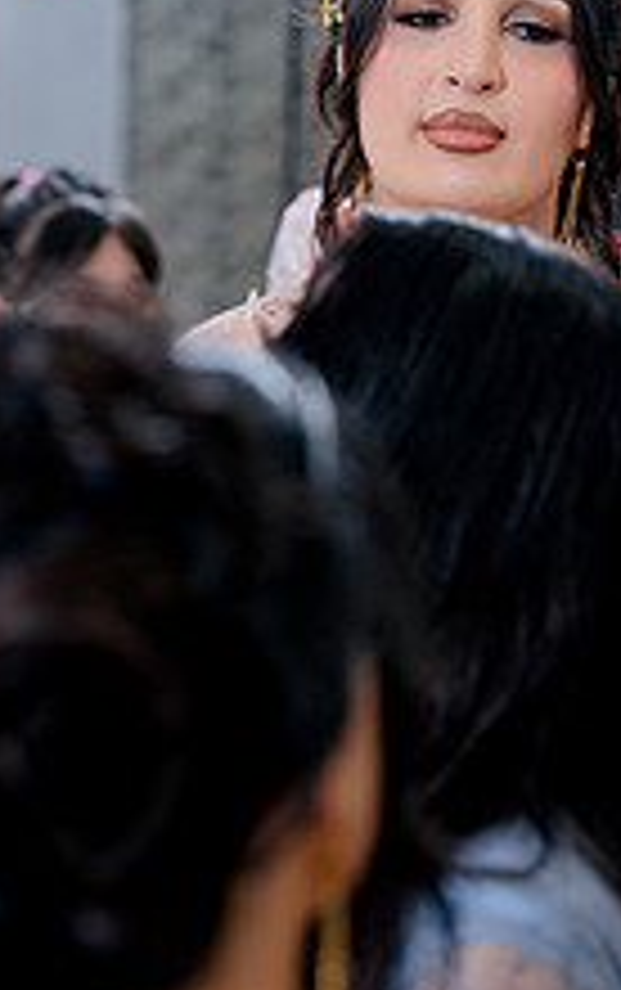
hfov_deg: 7.0
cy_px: 232
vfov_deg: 11.1
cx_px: 459
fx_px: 5078
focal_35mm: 188
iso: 800
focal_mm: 70
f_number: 2.8
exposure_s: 1/160
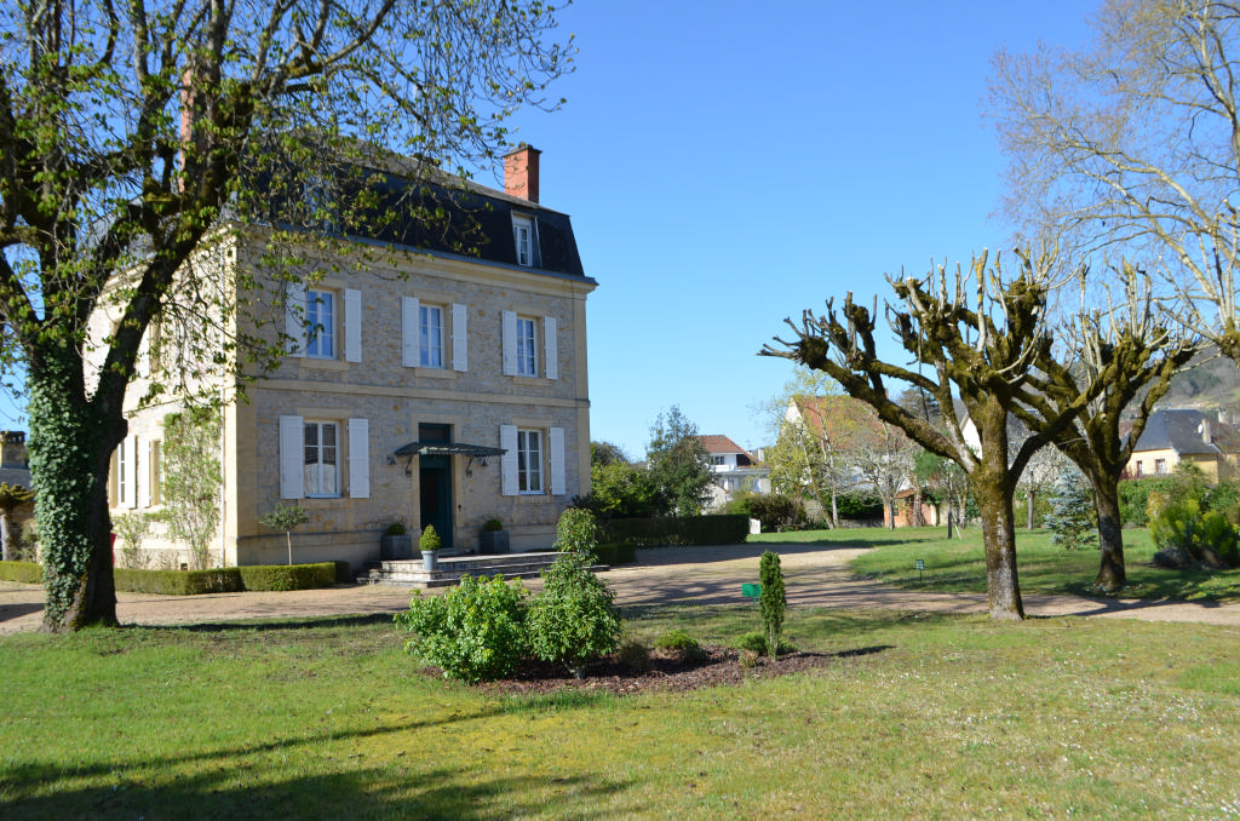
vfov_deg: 43.4
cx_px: 620
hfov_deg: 62.0
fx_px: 1031
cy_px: 410
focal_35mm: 30
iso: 110
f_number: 8
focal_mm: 20
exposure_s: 1/250
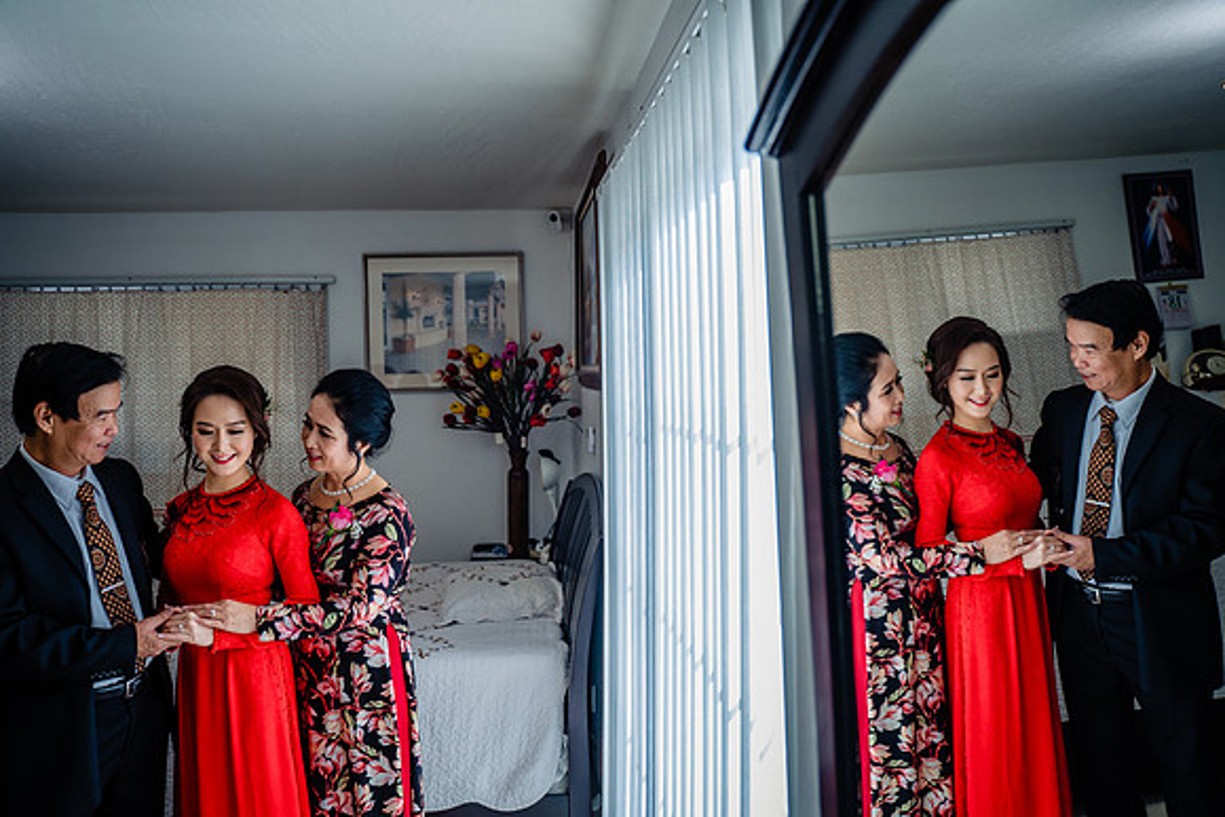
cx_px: 612
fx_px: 953
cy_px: 408
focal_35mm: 28
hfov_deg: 65.5
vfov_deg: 46.4
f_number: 3.2
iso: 250
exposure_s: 1/320
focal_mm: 28
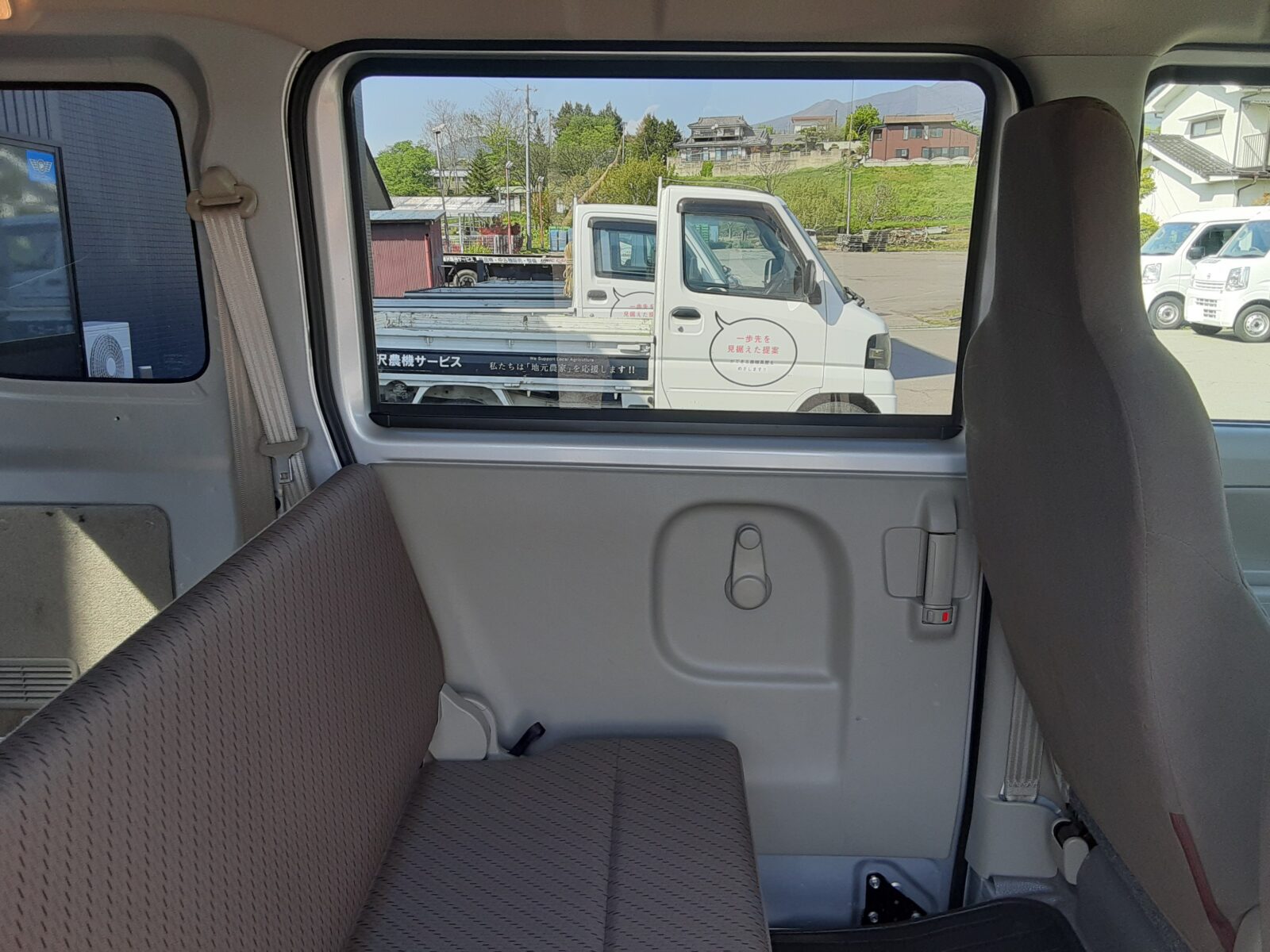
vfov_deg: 51.4
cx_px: 635
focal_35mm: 27
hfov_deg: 65.3
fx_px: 991
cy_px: 476
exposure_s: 1/225
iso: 40
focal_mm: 2.91
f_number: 1.9
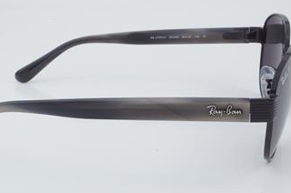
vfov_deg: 16.1
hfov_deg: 24.0
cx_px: 121
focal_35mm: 85
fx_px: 683
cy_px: 87
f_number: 32
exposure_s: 1/3
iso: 100
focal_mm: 45
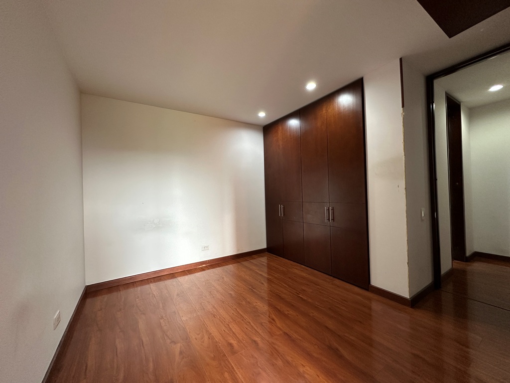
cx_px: 255
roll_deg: +1.1
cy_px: 192
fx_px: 206
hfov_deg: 102.1
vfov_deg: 85.7
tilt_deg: +0.2
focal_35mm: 14
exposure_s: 1/60
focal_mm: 2.22
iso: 160
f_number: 2.2
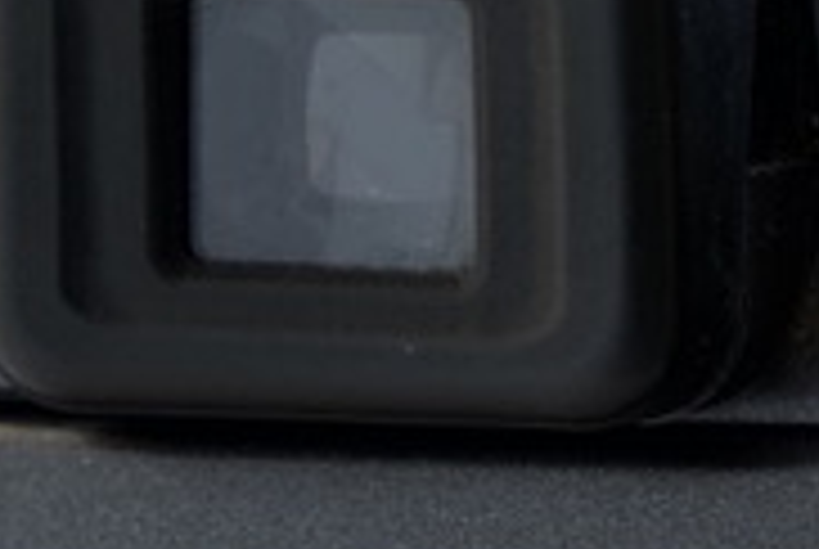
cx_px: 963
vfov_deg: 2.6
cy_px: 369
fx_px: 12214
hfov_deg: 3.8
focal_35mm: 536
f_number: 5.6
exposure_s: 1/125
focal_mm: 60
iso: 640
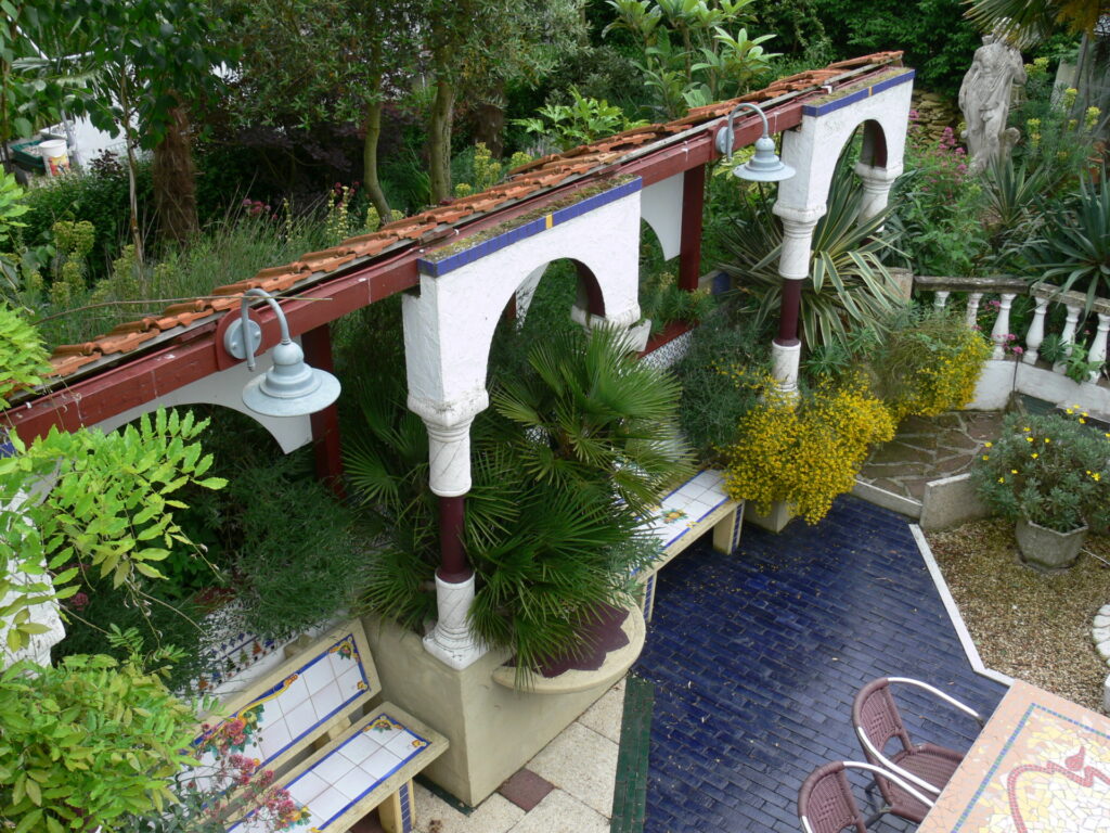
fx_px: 1122
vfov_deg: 40.7
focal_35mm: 35
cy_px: 416
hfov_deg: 52.6
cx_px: 555
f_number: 4
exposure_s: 1/100
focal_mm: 7.4
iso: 80
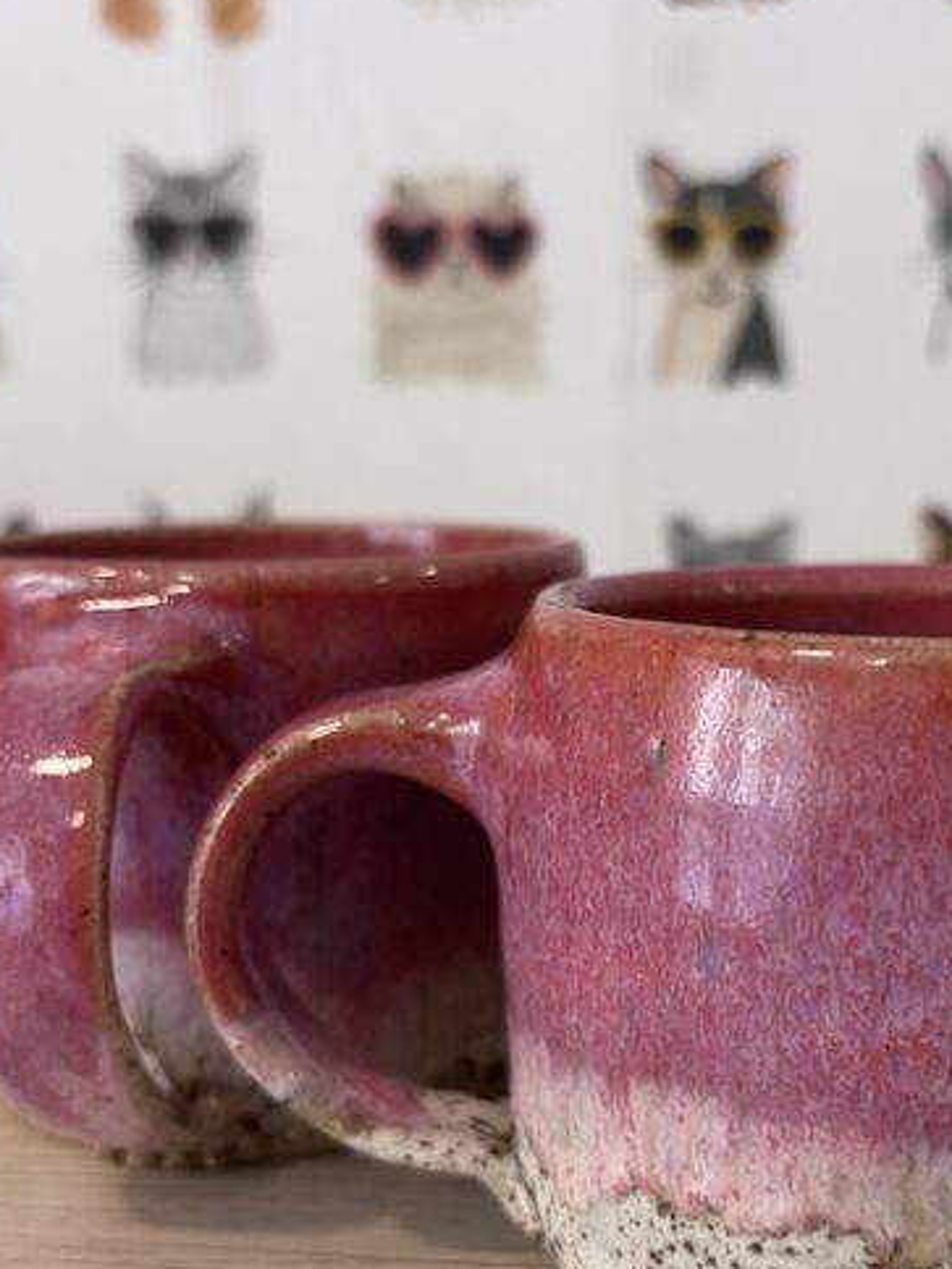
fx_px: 1577
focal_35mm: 43
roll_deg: -1.0
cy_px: 779
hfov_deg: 33.3
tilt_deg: -12.1
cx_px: 637
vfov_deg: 43.6
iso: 160
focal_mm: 5.96
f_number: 1.6
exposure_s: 1/60
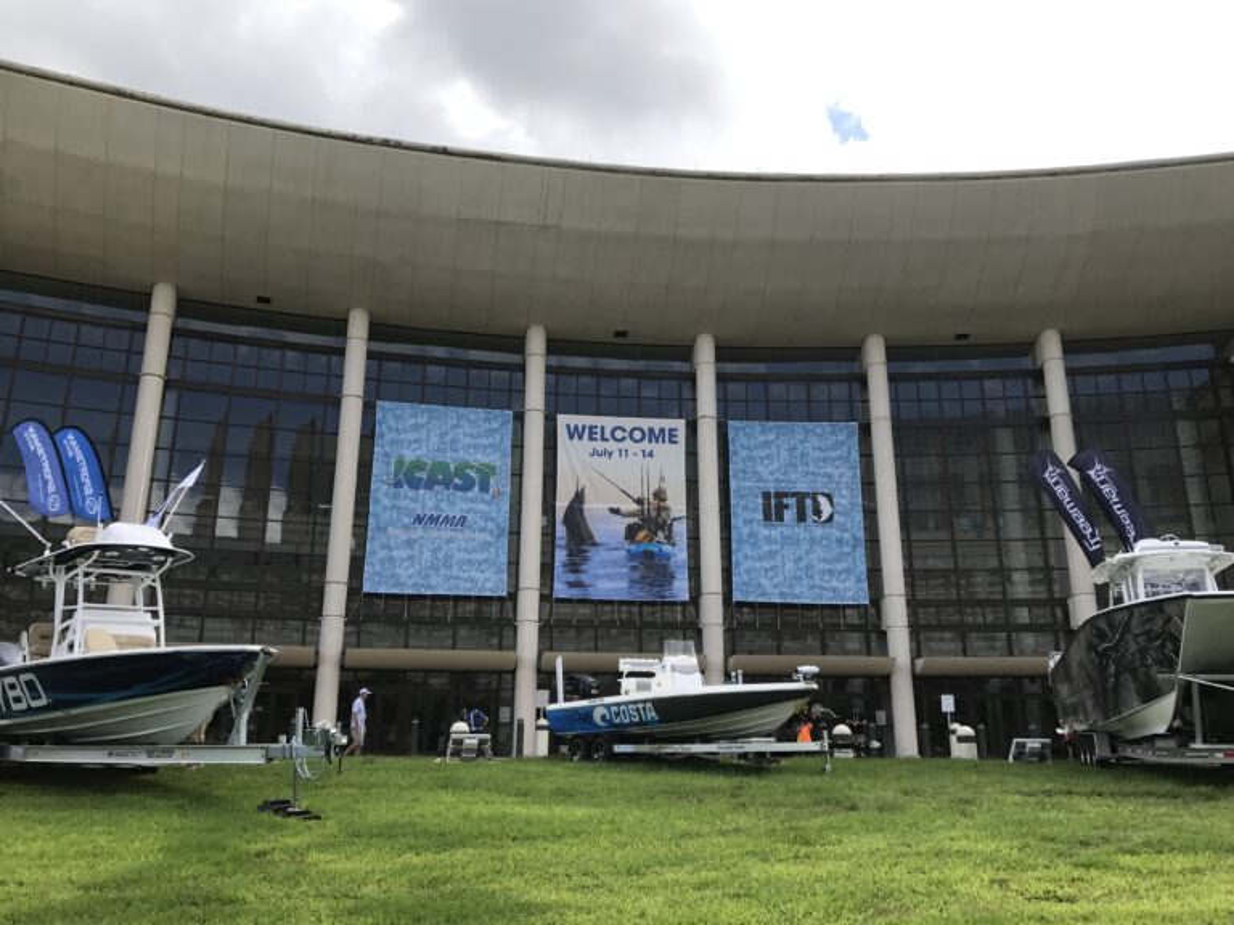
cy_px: 462
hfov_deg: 63.4
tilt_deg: +17.5
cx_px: 617
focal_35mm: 28
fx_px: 998
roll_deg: +0.0
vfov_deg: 49.7
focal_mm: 3.99
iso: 20
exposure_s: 1/1168
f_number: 1.8
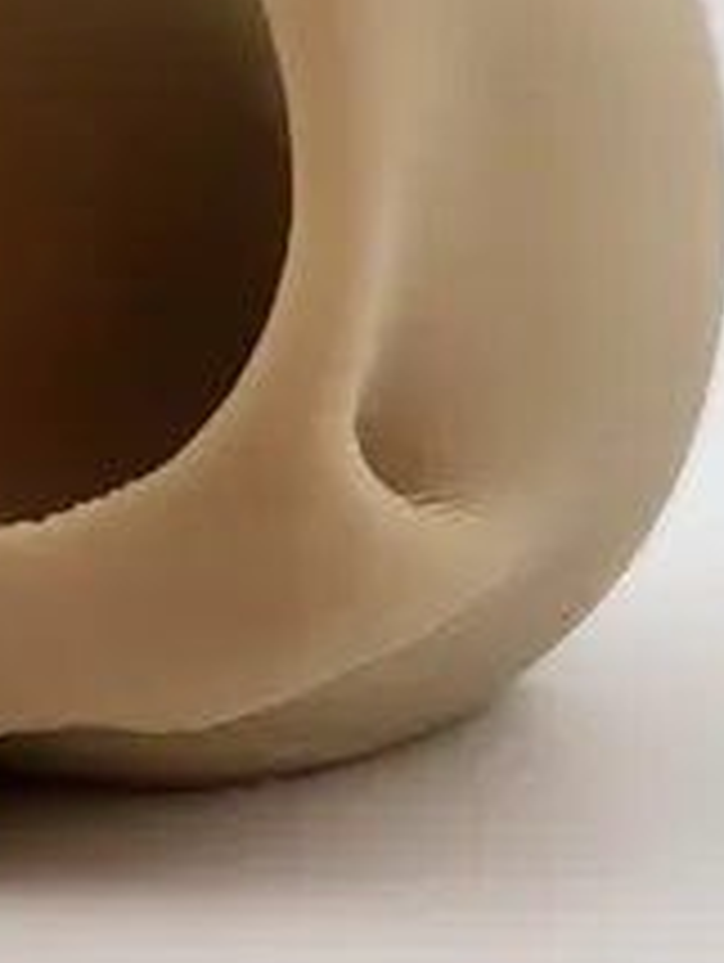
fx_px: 3117
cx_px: -162
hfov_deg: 12.9
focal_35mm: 112
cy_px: 621
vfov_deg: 17.5
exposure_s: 1/1269
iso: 40
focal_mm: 5
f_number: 1.8
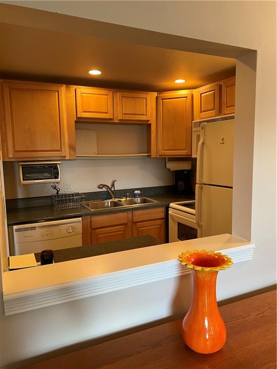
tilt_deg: -6.8
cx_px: 138
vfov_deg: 67.3
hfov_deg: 53.1
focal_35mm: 26
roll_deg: +1.1
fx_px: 277
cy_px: 184
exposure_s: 1/60
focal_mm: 4.25
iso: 200
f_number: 1.8
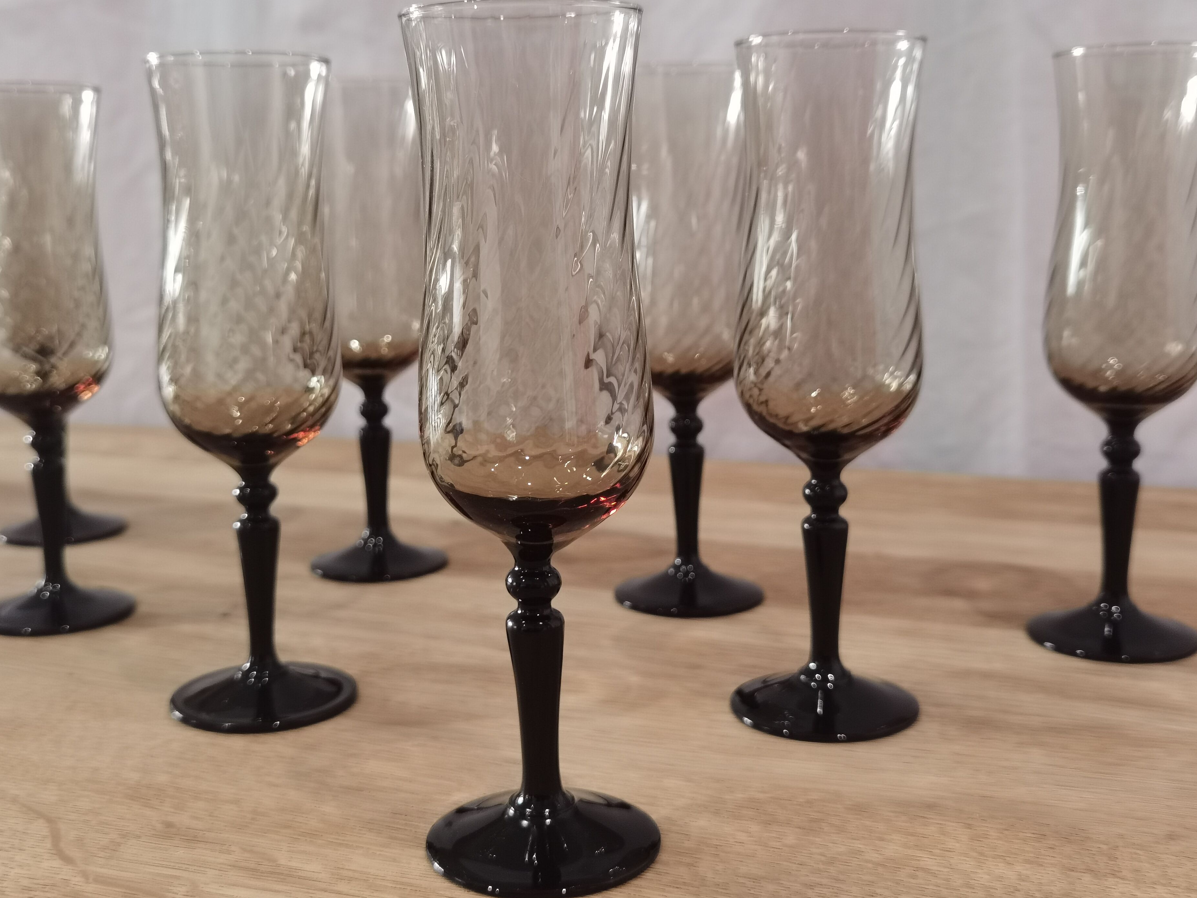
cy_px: 421
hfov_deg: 46.8
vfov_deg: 36.0
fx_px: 1383
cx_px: 586
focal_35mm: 40
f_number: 1.9
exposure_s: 1/100
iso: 160
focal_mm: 6.71
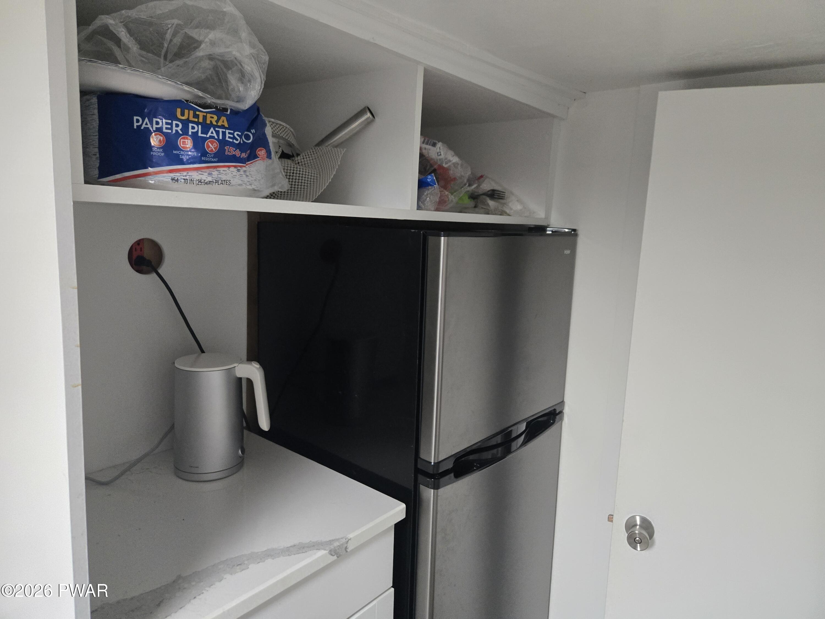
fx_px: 548
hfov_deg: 73.9
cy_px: 310
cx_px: 412
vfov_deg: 58.9
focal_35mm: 23
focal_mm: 5.4
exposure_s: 1/120
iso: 640
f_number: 1.8
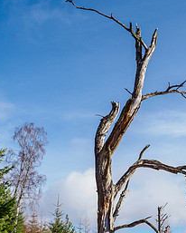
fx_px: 282
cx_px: 141
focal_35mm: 41
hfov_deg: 35.6
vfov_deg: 42.5
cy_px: 190
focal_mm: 12
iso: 200
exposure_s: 1/800
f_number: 5.6
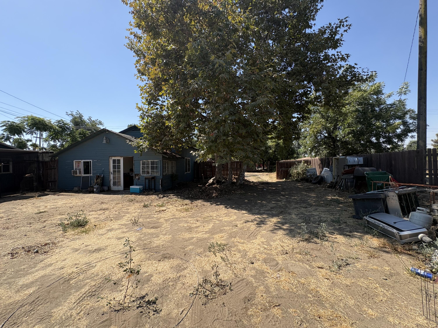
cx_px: 219
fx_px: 177
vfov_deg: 85.7
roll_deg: +1.1
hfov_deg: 102.1
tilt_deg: +0.2
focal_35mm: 14
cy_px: 164
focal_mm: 2.22
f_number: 2.2
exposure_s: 1/1110
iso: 64
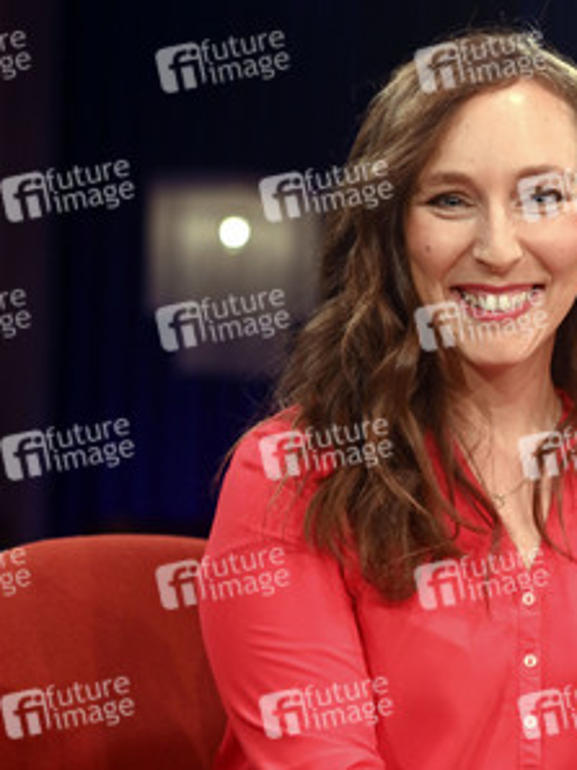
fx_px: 1781
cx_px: 516
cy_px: 385
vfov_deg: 24.4
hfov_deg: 18.1
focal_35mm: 80
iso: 1250
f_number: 2.5
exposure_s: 1/250
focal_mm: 55
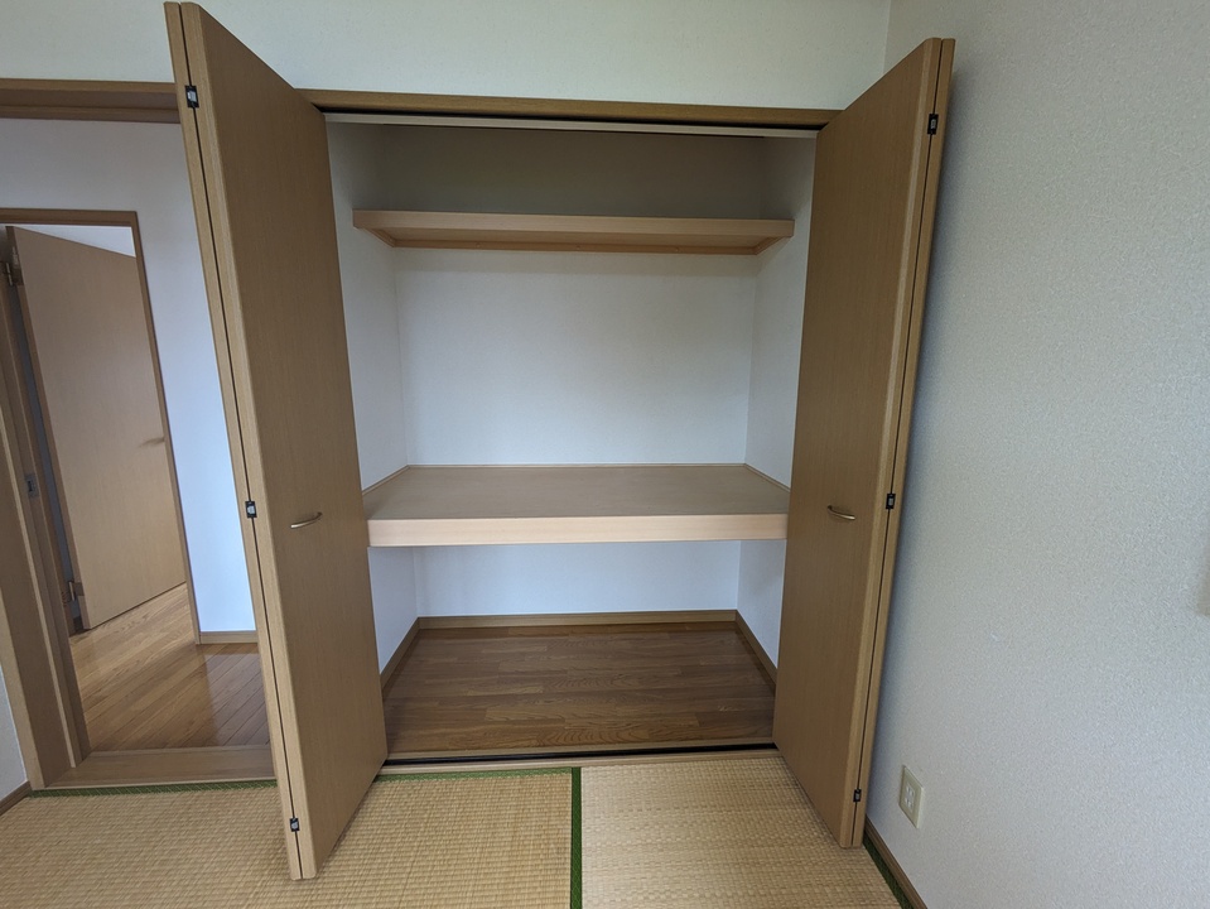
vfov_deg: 85.7
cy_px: 454
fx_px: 490
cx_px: 605
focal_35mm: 14
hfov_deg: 102.0
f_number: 2.2
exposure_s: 1/40
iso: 67
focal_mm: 1.83
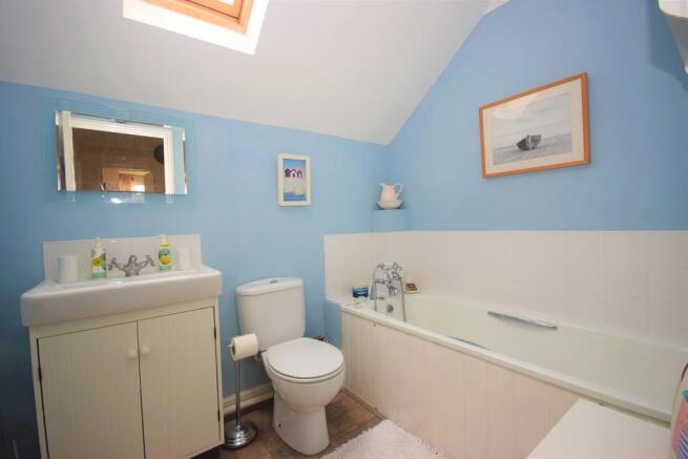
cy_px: 230
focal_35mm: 15
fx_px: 287
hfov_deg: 100.4
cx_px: 344
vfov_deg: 77.4
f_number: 4
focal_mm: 10
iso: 900
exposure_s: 1/60
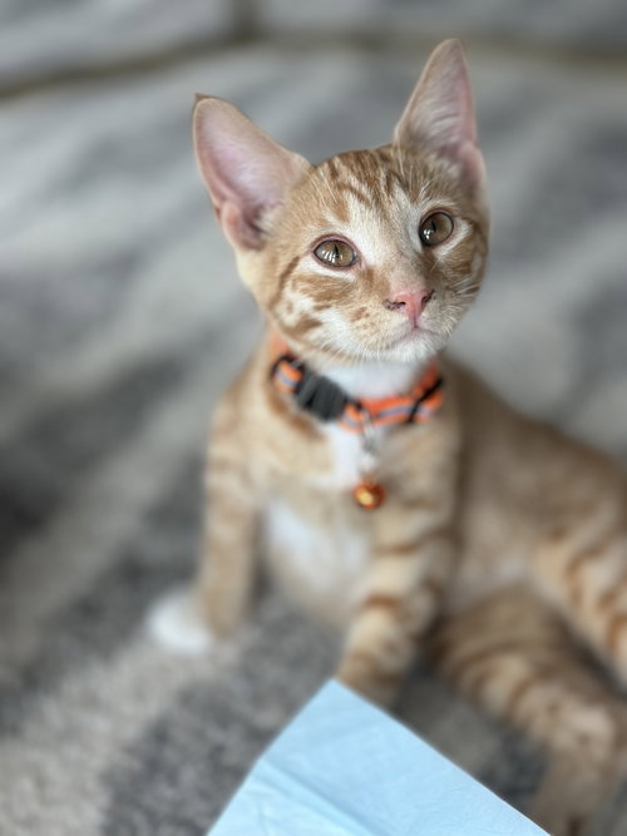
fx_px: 1160
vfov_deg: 39.7
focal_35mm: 48
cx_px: 314
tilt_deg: -37.9
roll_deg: +2.0
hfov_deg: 30.3
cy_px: 418
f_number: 1.78
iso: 80
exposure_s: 1/203
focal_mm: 6.86
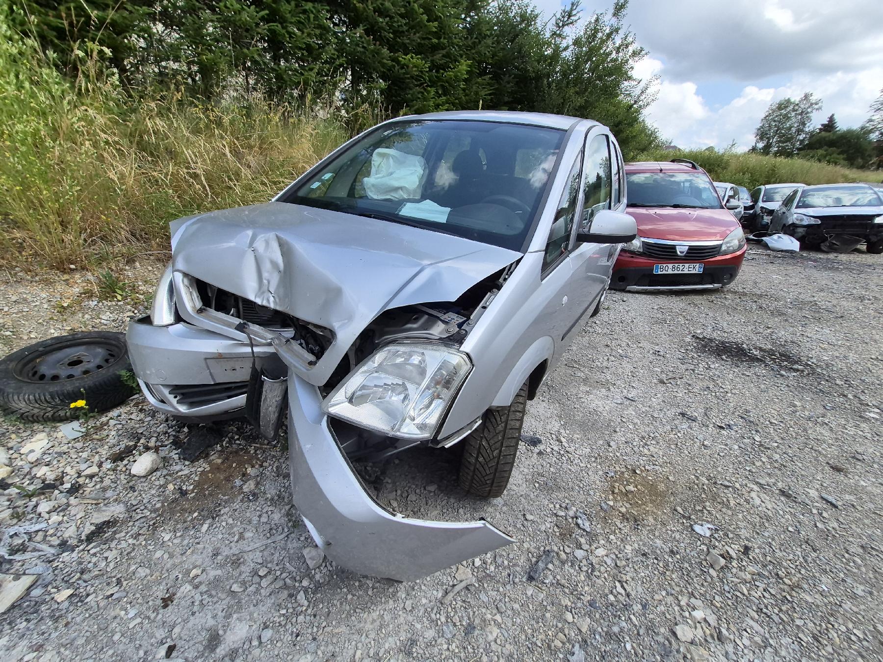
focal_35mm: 13
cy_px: 331
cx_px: 442
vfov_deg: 89.9
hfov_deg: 106.2
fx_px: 332
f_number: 2.2
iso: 40
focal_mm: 1.74
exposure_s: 1/1667
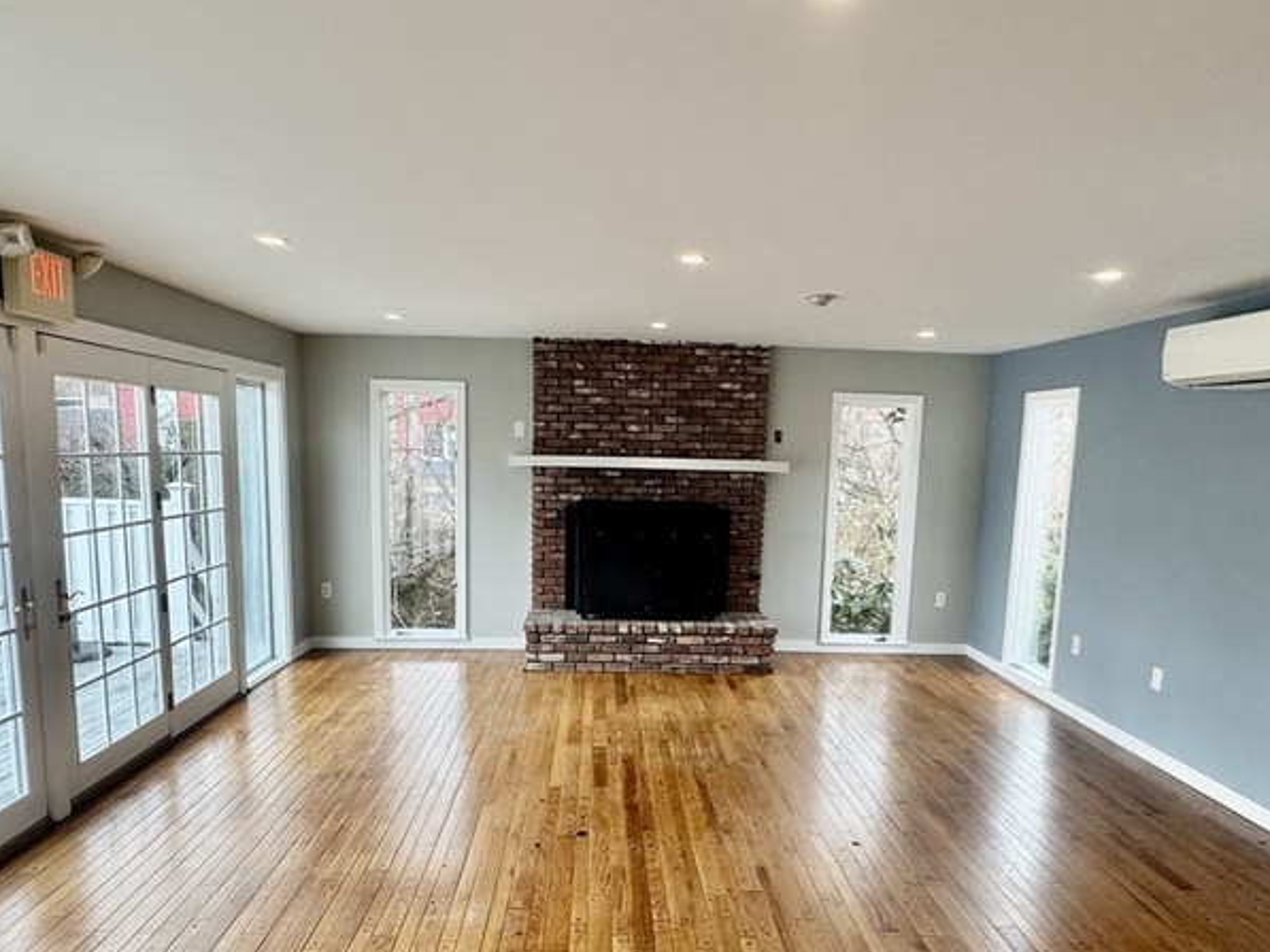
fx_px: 881
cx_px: 662
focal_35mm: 24
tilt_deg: -8.4
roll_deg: -1.5
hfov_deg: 71.6
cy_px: 578
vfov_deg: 56.3
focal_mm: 2.22
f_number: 2.2
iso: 160
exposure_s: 1/120
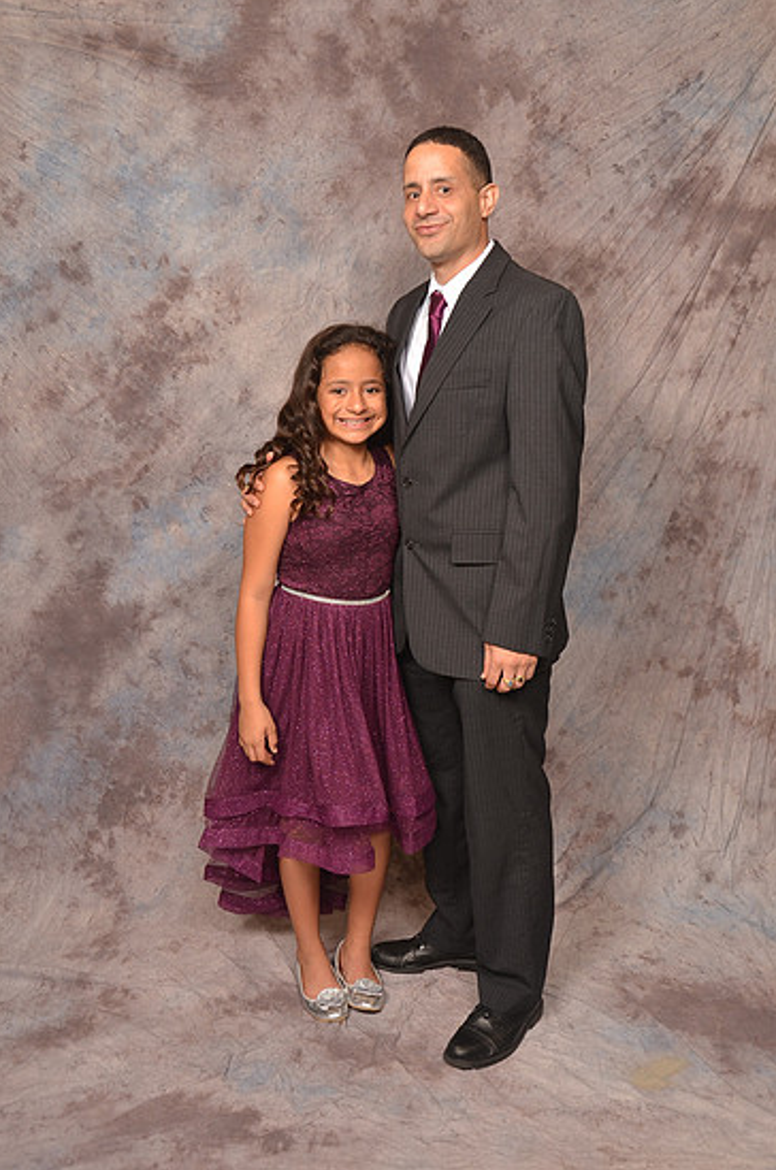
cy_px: 560
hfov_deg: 34.9
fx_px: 1233
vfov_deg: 50.8
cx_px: 388
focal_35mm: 38
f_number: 5.6
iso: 200
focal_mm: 24
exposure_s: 1/60
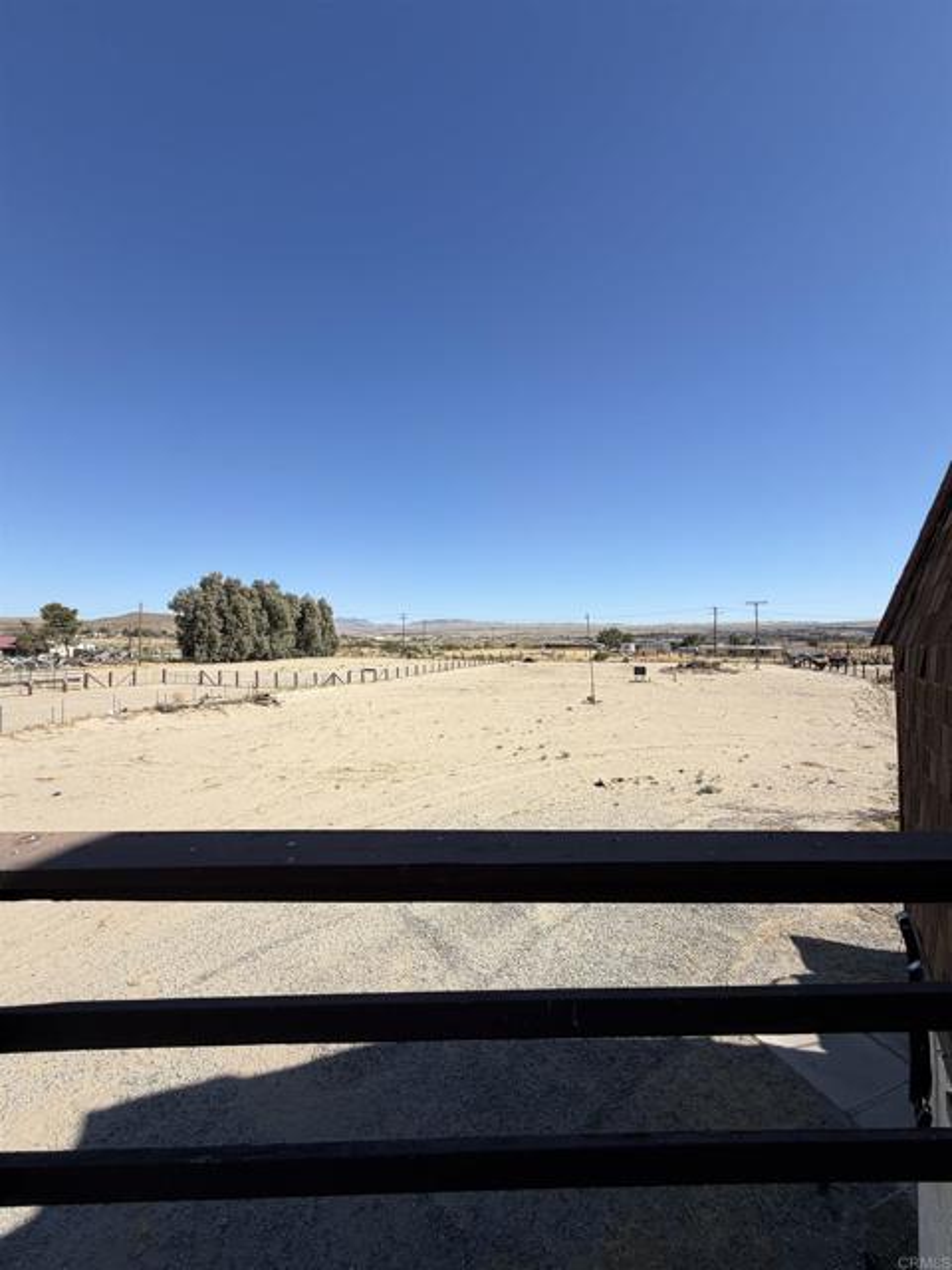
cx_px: 476
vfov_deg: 102.1
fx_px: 513
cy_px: 635
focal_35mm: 14
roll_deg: -0.5
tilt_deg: +1.9
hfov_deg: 85.7
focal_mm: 2.22
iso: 20
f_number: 2.2
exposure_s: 1/1050
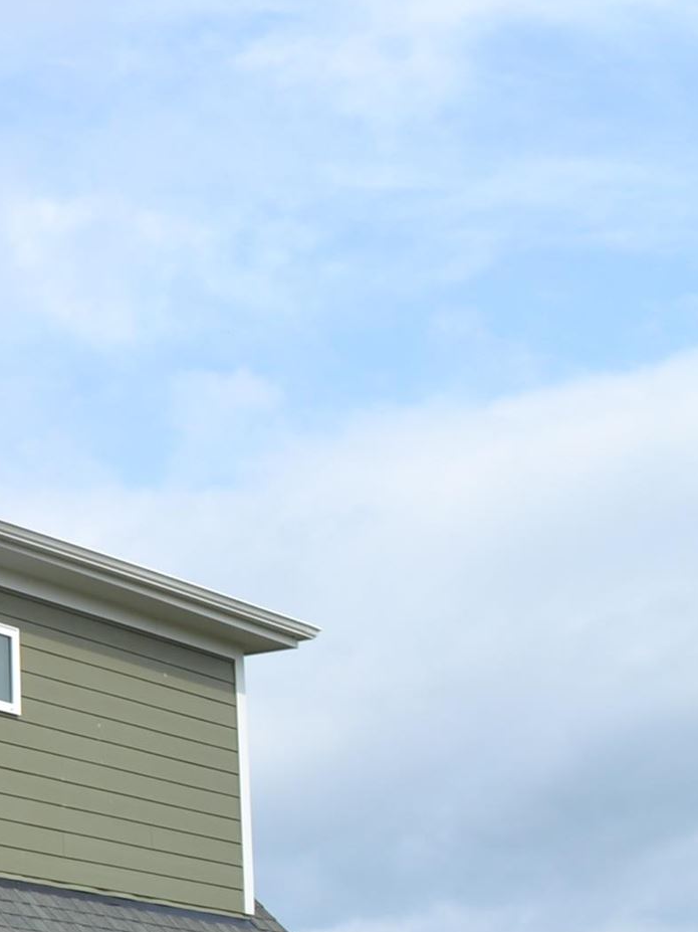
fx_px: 2313
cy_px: 794
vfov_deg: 22.3
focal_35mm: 86
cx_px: -808
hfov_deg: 13.8
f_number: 8
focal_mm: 18
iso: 100
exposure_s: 1/250
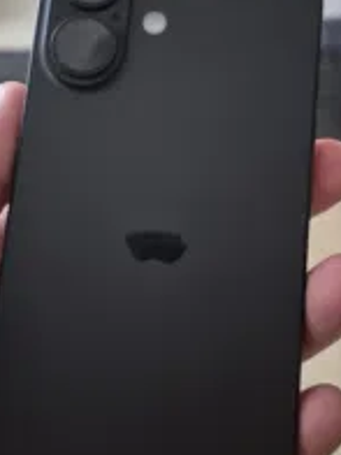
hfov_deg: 30.9
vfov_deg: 40.2
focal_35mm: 47
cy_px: 174
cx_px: 158
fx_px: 617
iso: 1600
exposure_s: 1/33
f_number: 1.8
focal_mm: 5.4
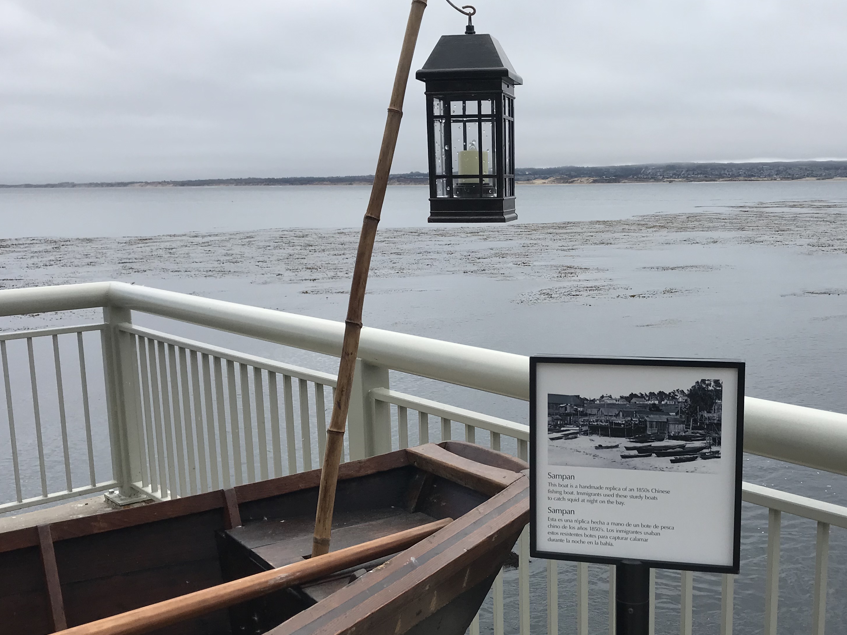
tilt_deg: -9.8
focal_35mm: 39
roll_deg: +0.5
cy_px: 365
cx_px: 519
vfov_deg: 36.7
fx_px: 954
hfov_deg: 47.5
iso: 20
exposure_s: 1/2660
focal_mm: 3.99
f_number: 1.8
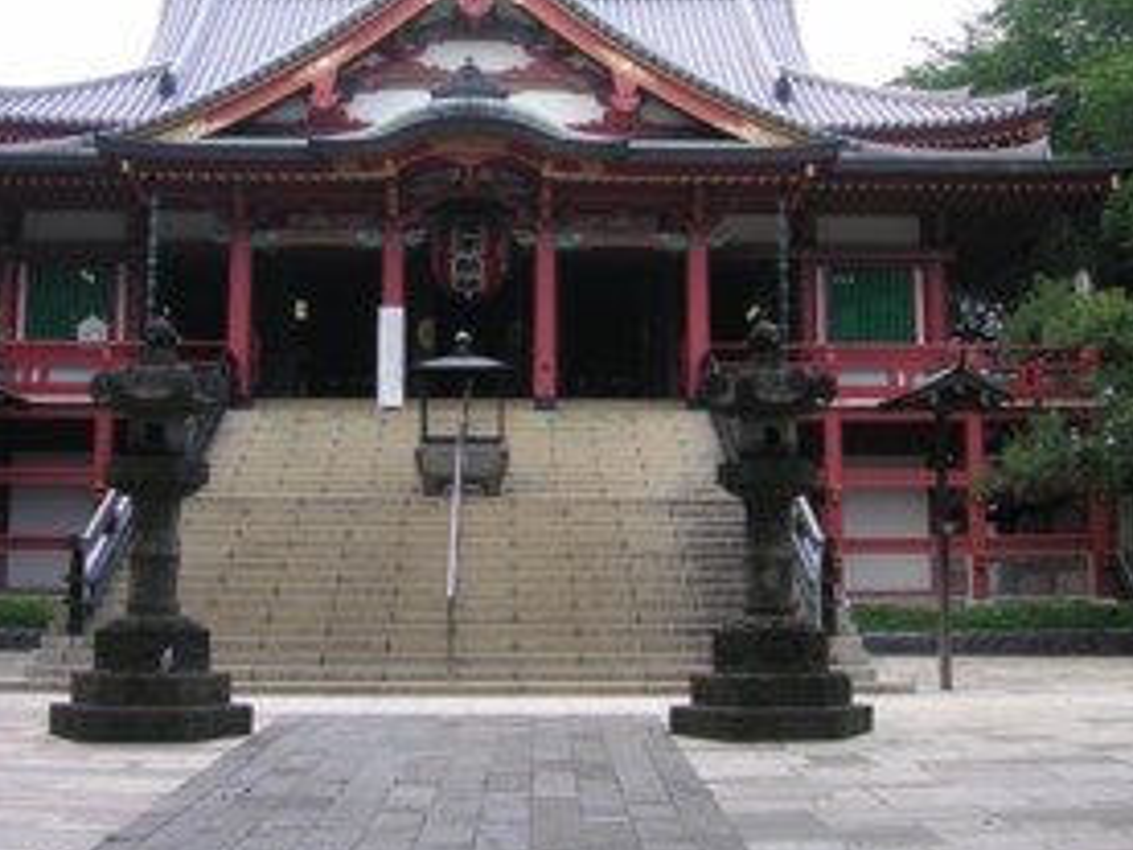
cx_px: 509
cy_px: 331
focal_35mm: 52
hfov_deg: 36.8
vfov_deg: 28.0
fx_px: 1702
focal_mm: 6.9
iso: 50
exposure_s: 1/250
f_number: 3
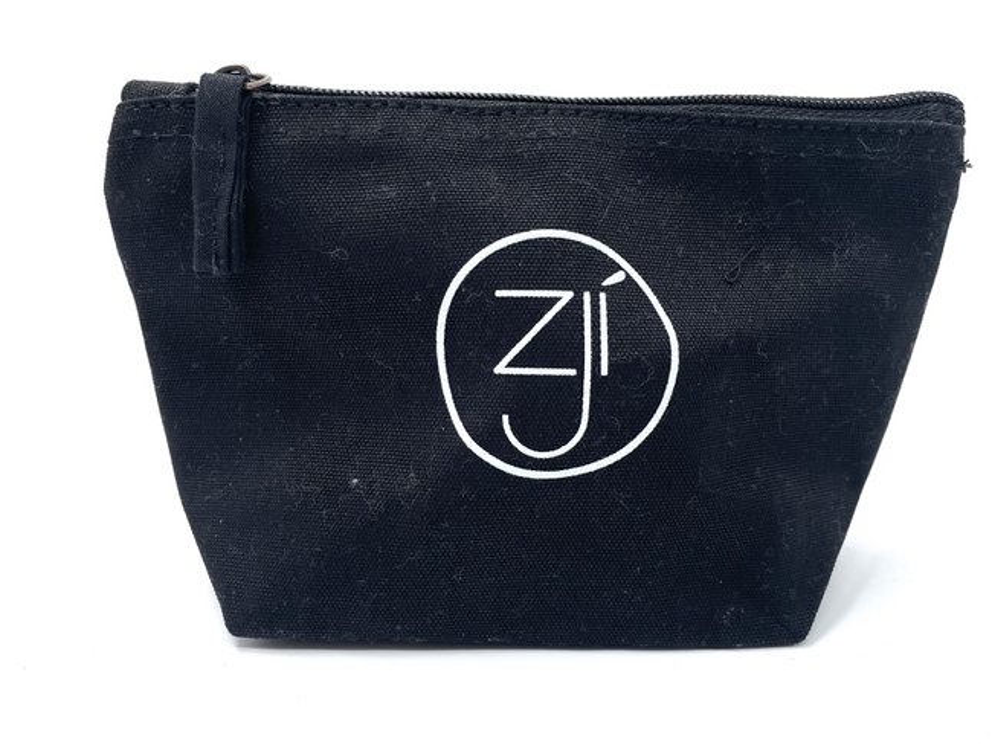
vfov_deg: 44.2
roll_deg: -1.1
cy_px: 371
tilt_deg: -18.3
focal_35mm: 32
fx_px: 917
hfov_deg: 56.8
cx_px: 527
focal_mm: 4.2
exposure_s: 1/360
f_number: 1.6
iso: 32
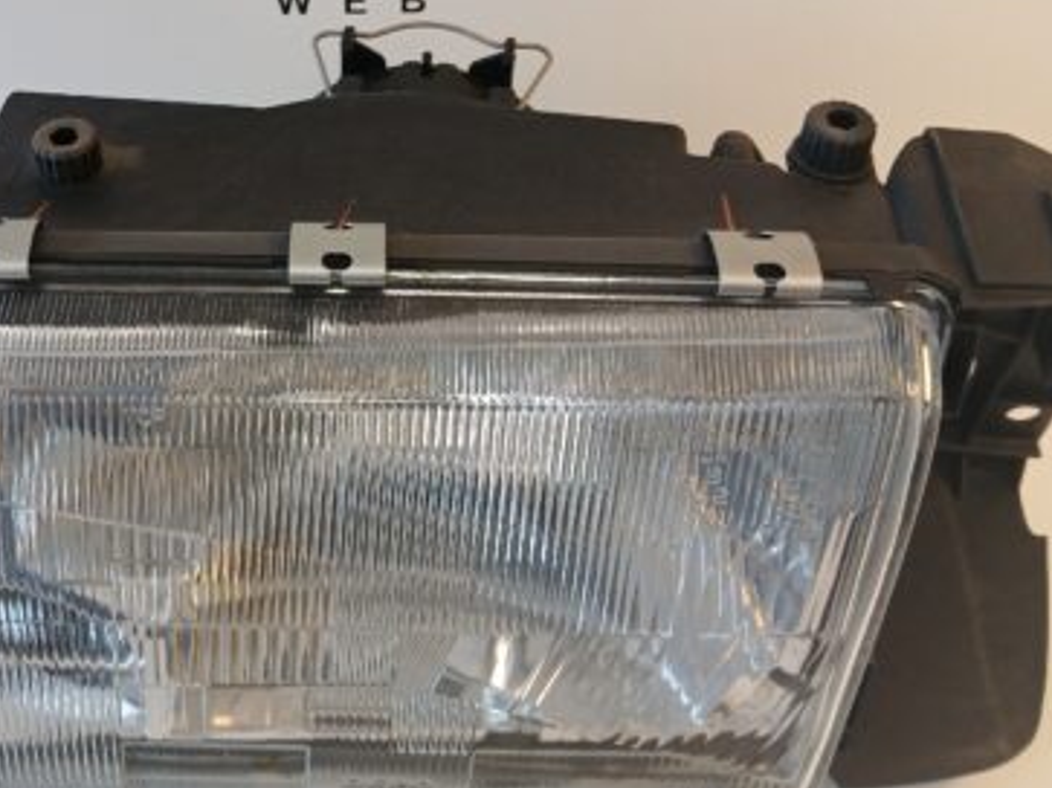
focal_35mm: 43
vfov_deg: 33.2
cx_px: 278
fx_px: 1306
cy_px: 249
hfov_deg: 42.7
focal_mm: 3.98
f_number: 1.8
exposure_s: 1/50
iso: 80
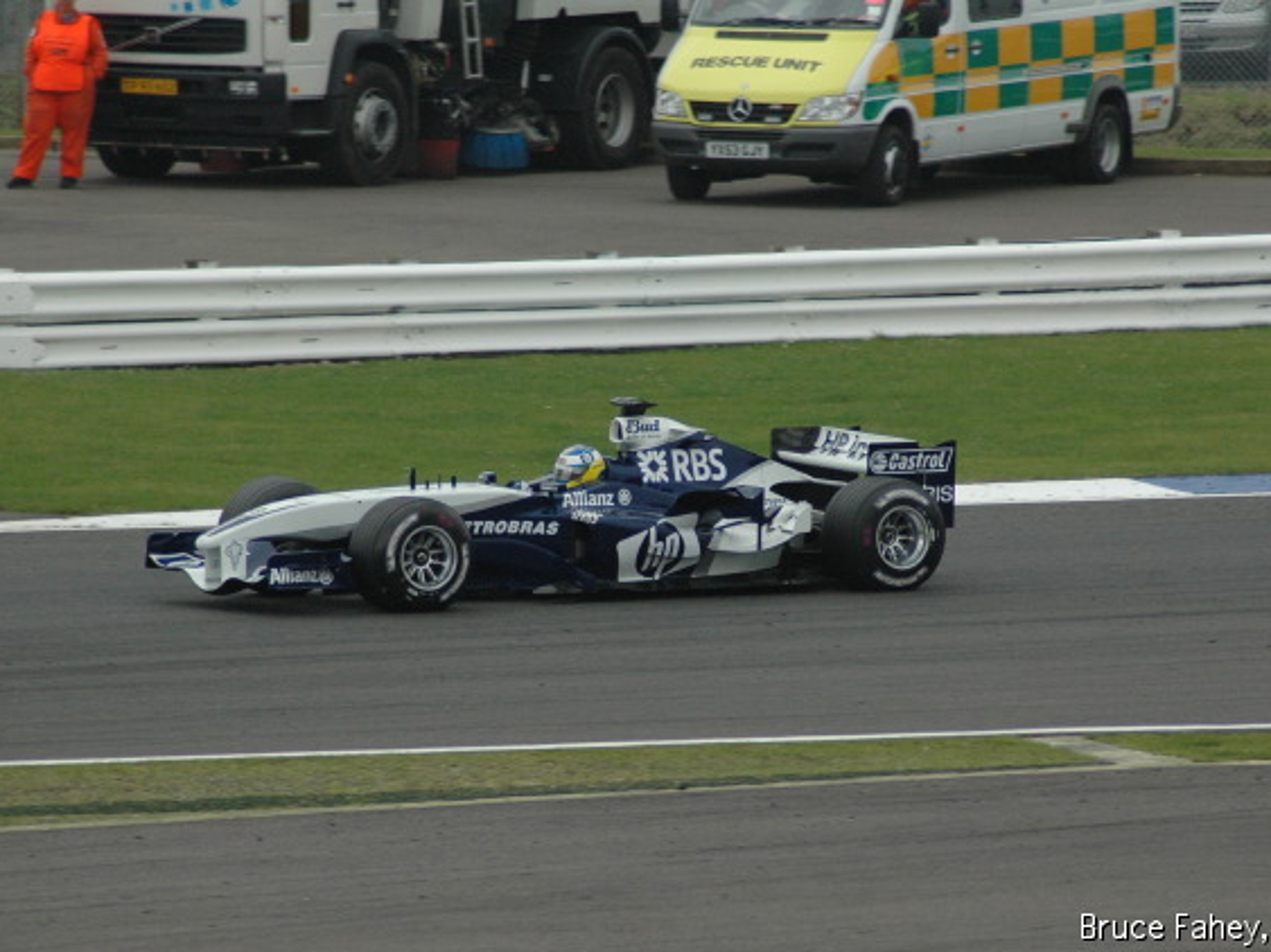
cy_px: 477
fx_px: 18024
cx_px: 659
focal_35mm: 491
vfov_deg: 3.0
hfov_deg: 4.0
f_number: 6.3
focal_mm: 300
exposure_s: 1/2000
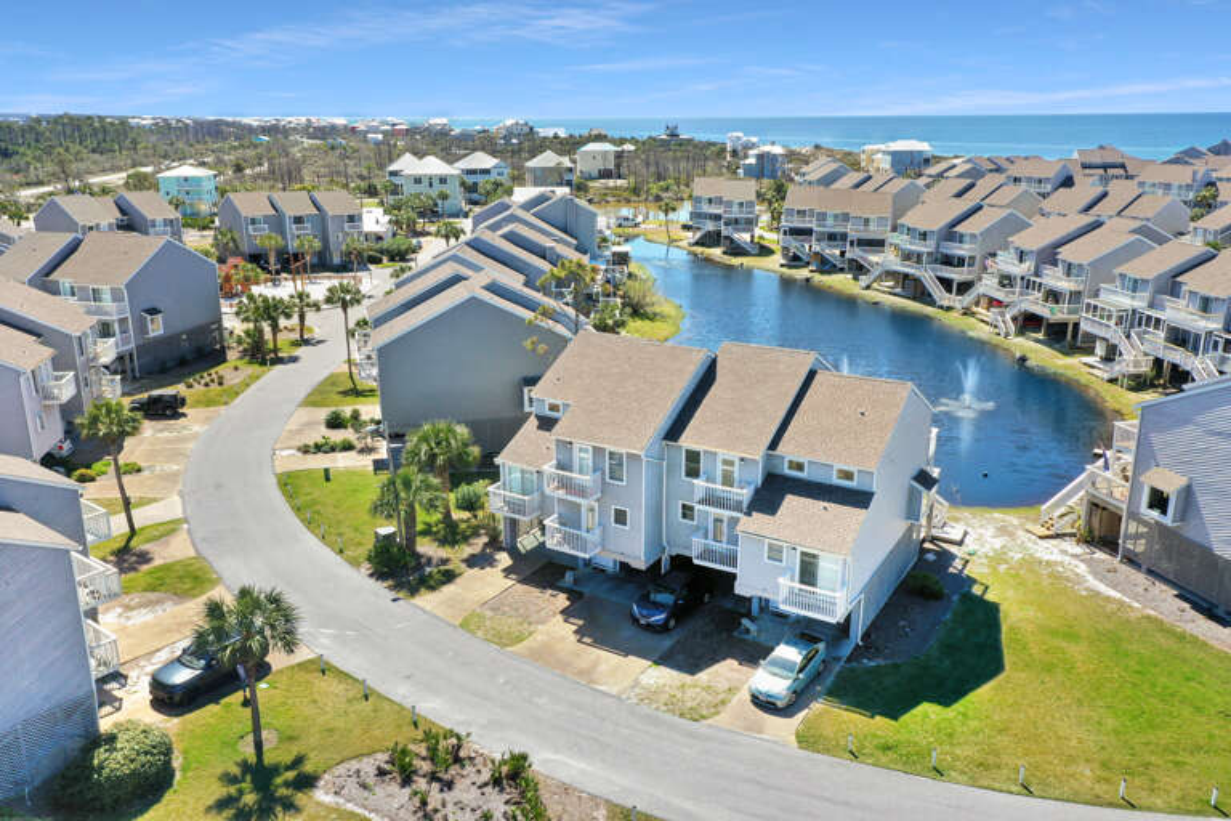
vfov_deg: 46.4
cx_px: 616
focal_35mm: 28
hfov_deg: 65.5
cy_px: 410
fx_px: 957
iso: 100
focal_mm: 10.26
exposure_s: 1/320
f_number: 5.6
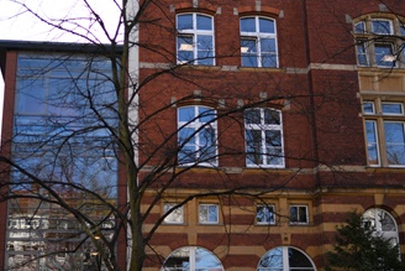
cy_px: 158
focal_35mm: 55
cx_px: 165
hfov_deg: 36.1
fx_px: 619
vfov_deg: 24.6
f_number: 1.8
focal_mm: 35
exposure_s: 1/1250
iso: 100
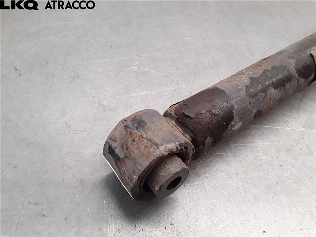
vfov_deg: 49.7
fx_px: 256
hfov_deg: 63.4
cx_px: 158
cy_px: 118
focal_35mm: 28
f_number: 1.9
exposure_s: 1/100
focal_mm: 2.91
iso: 100
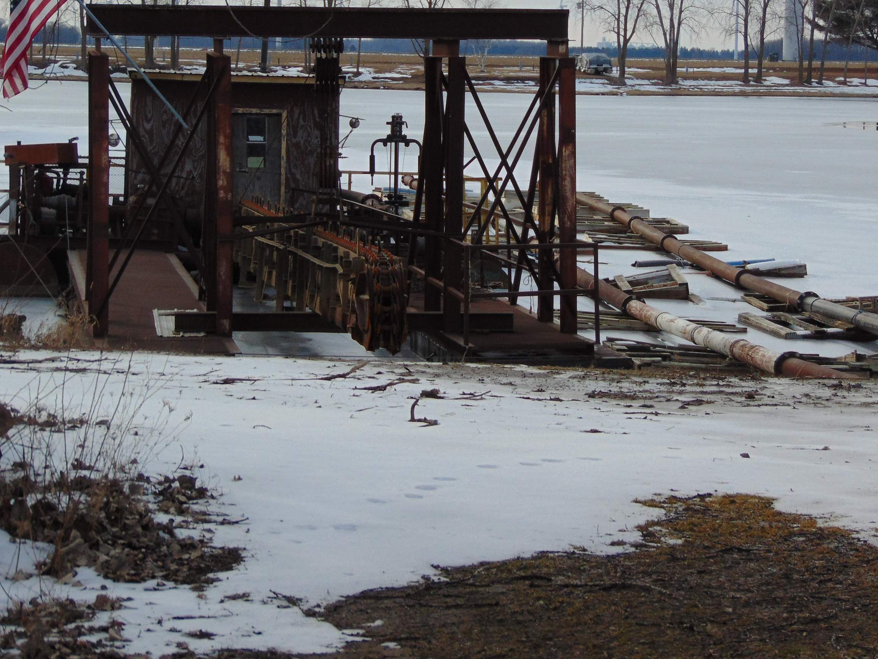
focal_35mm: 144
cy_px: 226
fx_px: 3652
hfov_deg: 13.7
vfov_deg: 10.3
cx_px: 448
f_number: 3.9
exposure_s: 1/125
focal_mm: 19.4
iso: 80
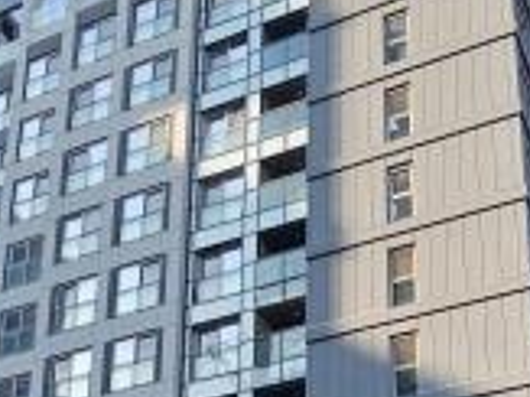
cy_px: 592
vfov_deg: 19.9
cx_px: 315
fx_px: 979
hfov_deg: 30.2
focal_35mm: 64
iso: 50
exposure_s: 1/1406
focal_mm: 2.2
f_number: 2.2
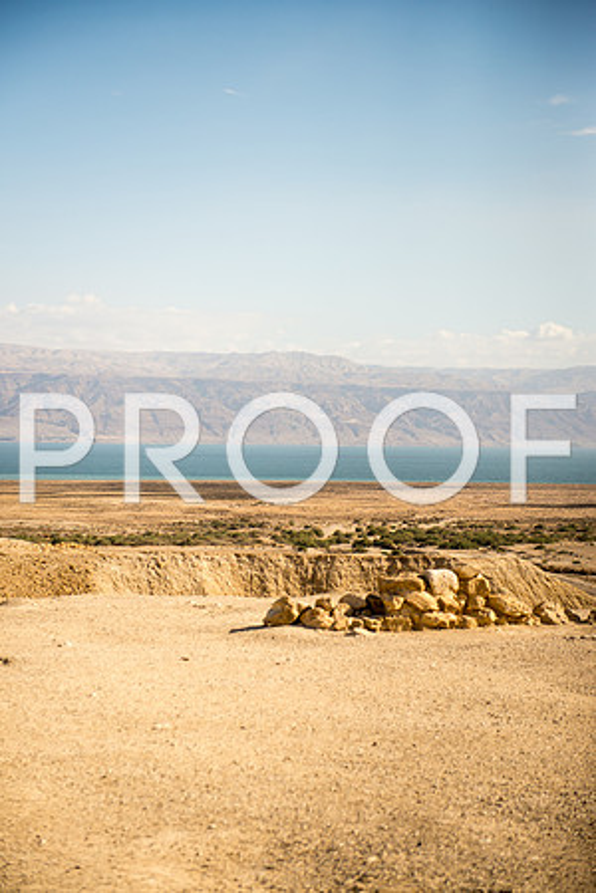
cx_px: 298
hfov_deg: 19.5
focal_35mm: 70
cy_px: 446
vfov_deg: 28.8
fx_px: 1738
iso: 200
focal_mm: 70
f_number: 2.8
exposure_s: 1/4000
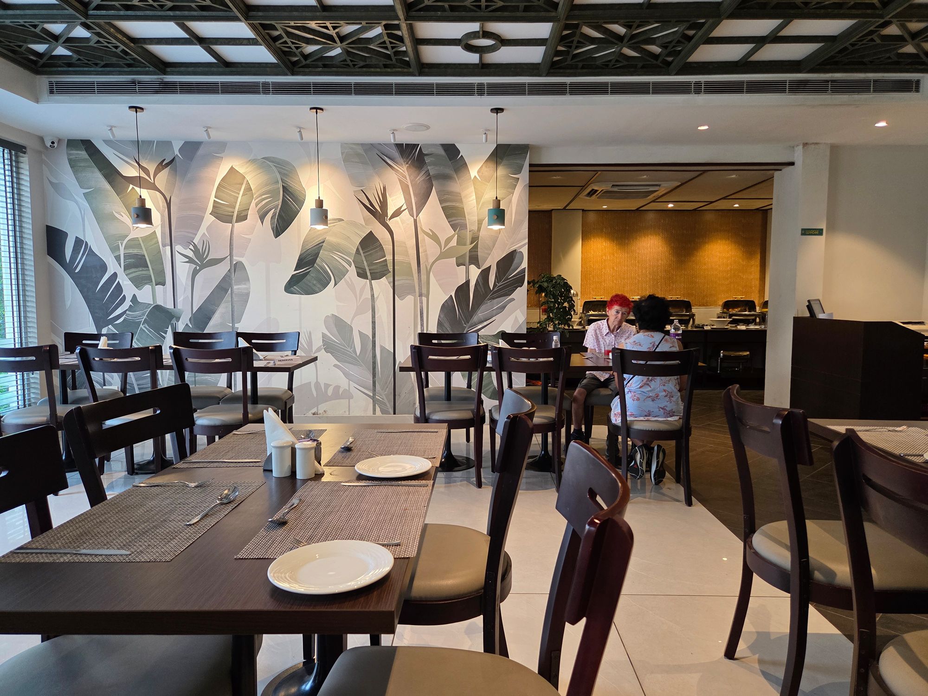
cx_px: 464
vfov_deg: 58.9
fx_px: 617
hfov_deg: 73.9
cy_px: 348
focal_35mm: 23
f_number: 1.8
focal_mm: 5.4
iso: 200
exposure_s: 1/100
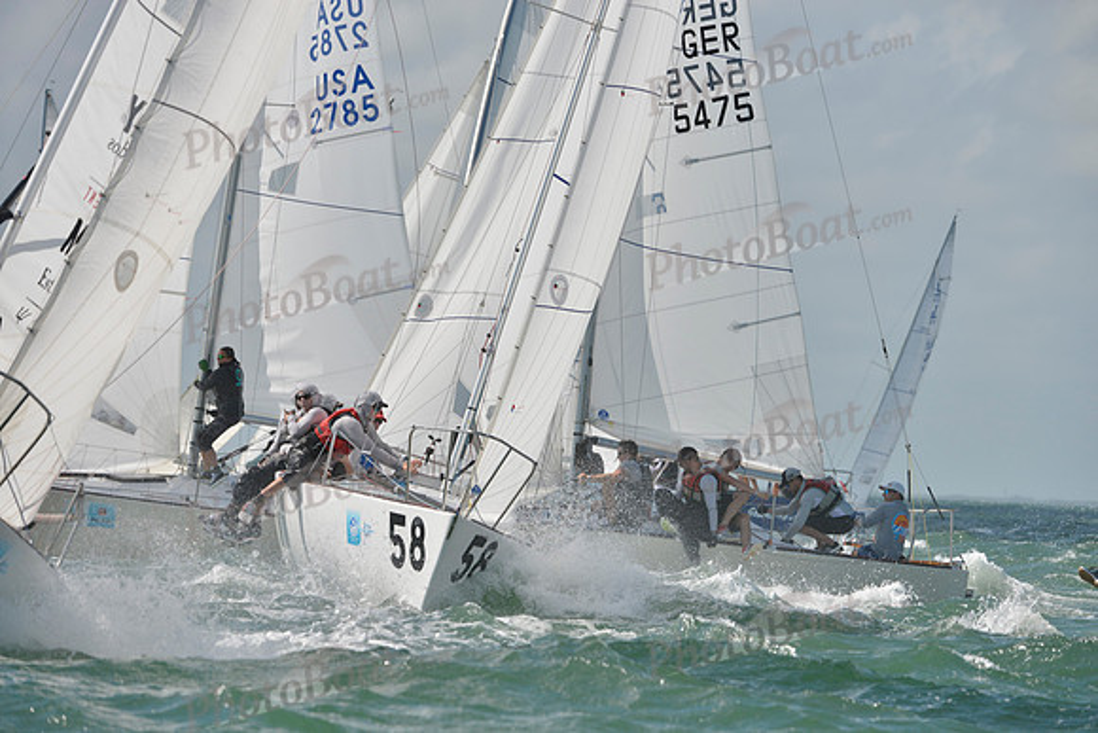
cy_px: 366
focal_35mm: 290
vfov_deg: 4.7
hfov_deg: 7.1
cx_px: 549
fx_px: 8847
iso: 280
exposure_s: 1/1250
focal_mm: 290
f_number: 9
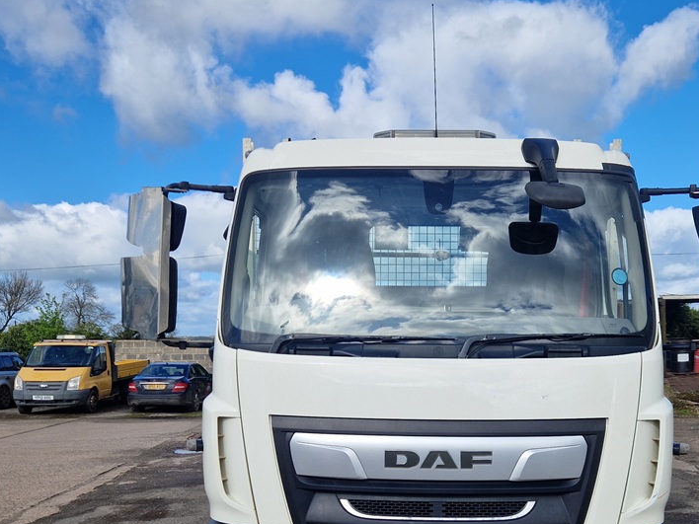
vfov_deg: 36.2
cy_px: 372
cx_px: 415
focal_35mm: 39
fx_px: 788
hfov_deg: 47.6
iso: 50
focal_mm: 5.4
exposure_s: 1/1404
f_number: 1.8
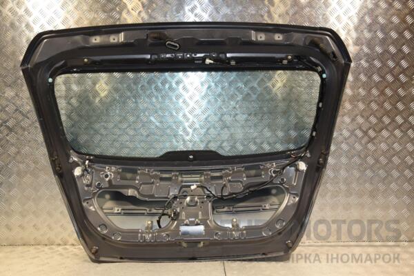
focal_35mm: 36
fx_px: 414
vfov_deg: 36.9
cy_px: 138
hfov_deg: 53.1
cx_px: 207
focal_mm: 24
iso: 800
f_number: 5.6
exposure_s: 1/200
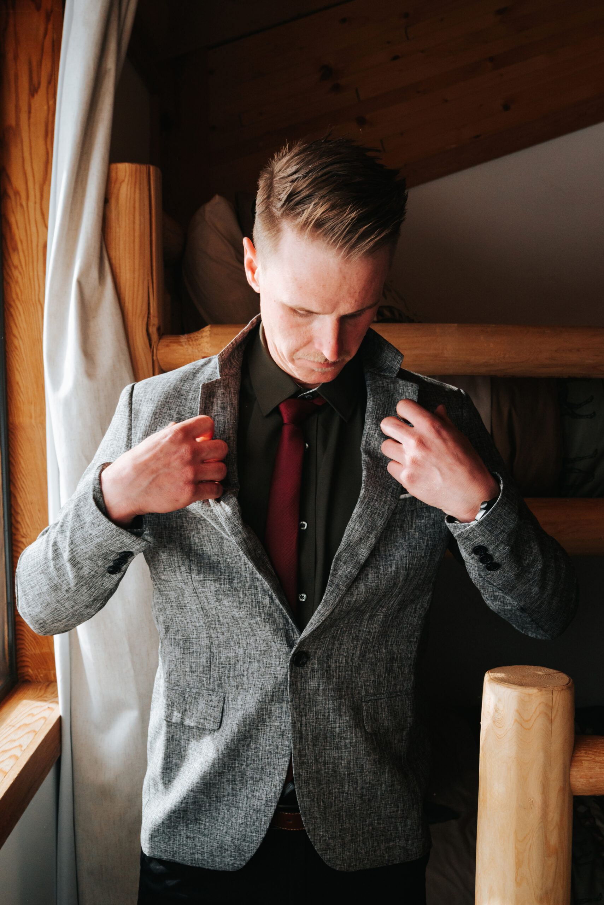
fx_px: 1031
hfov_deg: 32.7
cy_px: 452
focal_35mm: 41
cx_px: 302
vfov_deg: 47.4
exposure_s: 1/320
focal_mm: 41
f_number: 10
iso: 800
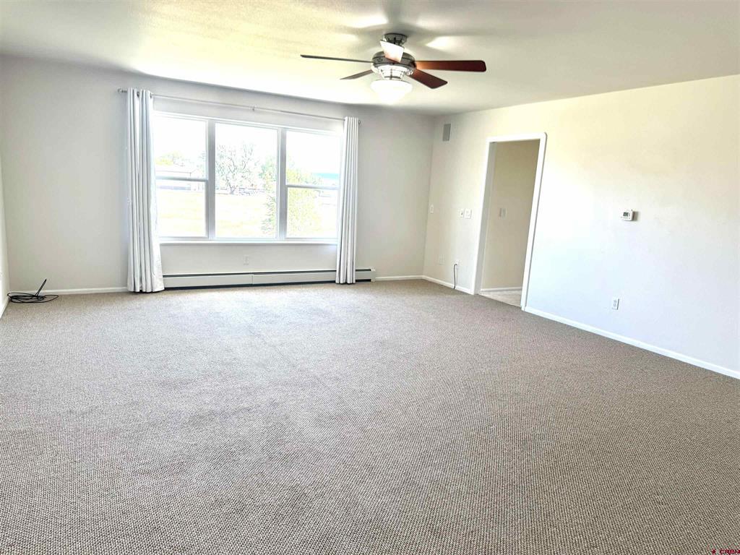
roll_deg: -2.5
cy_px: 278
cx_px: 370
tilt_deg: -11.8
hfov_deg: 71.6
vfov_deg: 56.8
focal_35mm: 24
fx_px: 513
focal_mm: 6.76
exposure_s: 1/180
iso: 80
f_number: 1.78
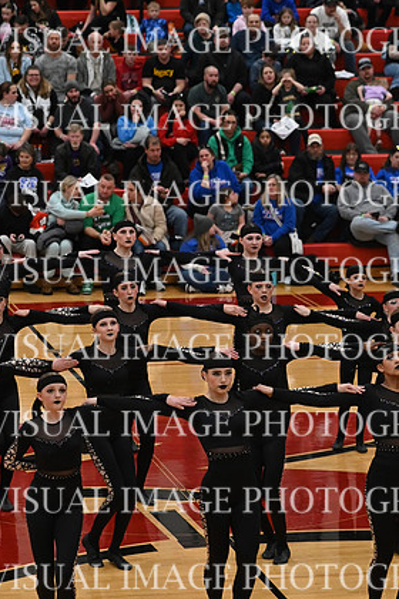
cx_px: 233
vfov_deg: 14.1
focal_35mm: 145
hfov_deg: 9.5
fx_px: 2410
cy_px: 385
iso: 3200
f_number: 4
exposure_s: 1/400
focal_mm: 70
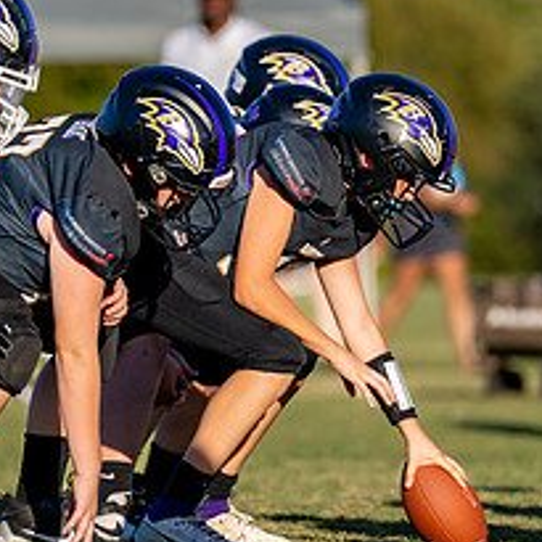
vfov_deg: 2.5
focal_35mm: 698
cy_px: 254
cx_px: 219
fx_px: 12365
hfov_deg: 2.5
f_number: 2.8
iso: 160
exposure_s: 1/3200
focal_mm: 200
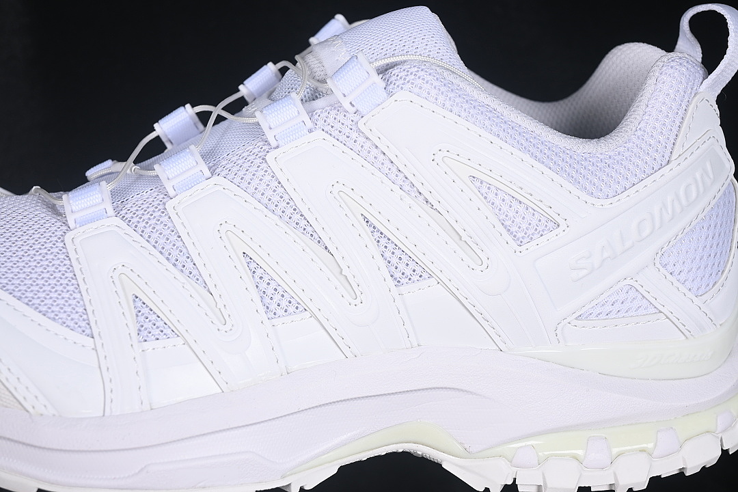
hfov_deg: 27.0
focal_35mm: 75
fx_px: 1537
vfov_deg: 18.2
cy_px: 246
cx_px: 369
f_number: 7.1
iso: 160
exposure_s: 1/80
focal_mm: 50
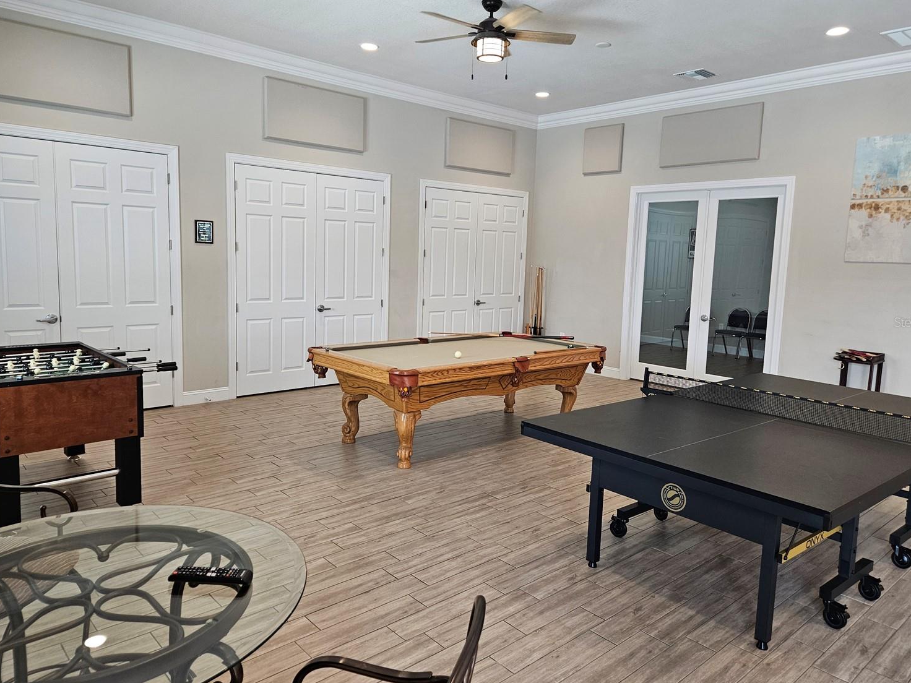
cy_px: 322
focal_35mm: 25
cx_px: 457
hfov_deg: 69.4
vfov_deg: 54.8
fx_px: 658
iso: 160
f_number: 1.8
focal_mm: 5.4
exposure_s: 1/120
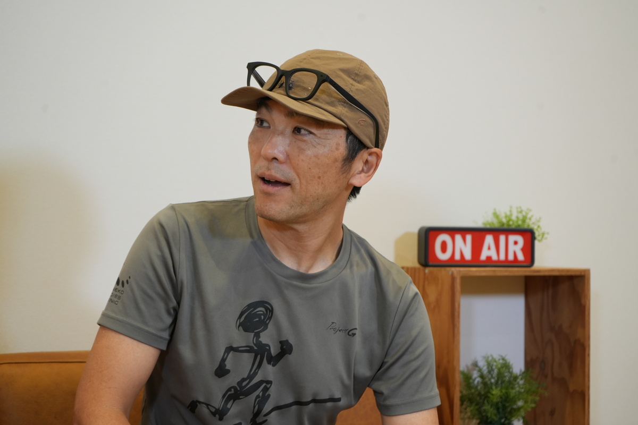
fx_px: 1081
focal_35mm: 61
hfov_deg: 32.9
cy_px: 212
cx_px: 319
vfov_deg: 22.3
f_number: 6.3
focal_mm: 61
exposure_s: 1/100
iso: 1250
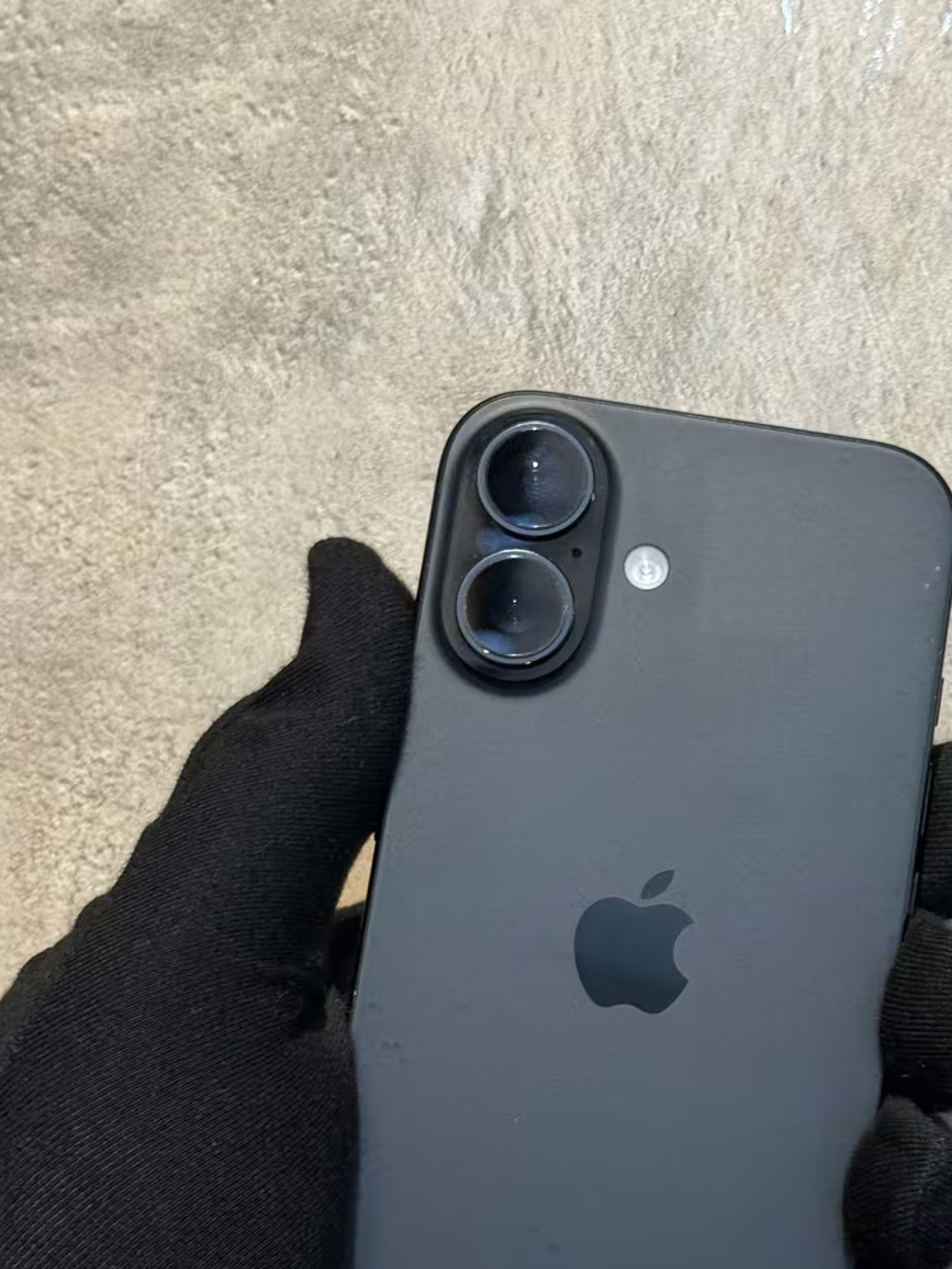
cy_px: 768
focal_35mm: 77
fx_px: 2823
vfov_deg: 25.3
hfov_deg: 19.0
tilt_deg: +8.0
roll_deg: -15.6
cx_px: 720
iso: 80
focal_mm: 6.76
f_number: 1.78
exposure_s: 1/50
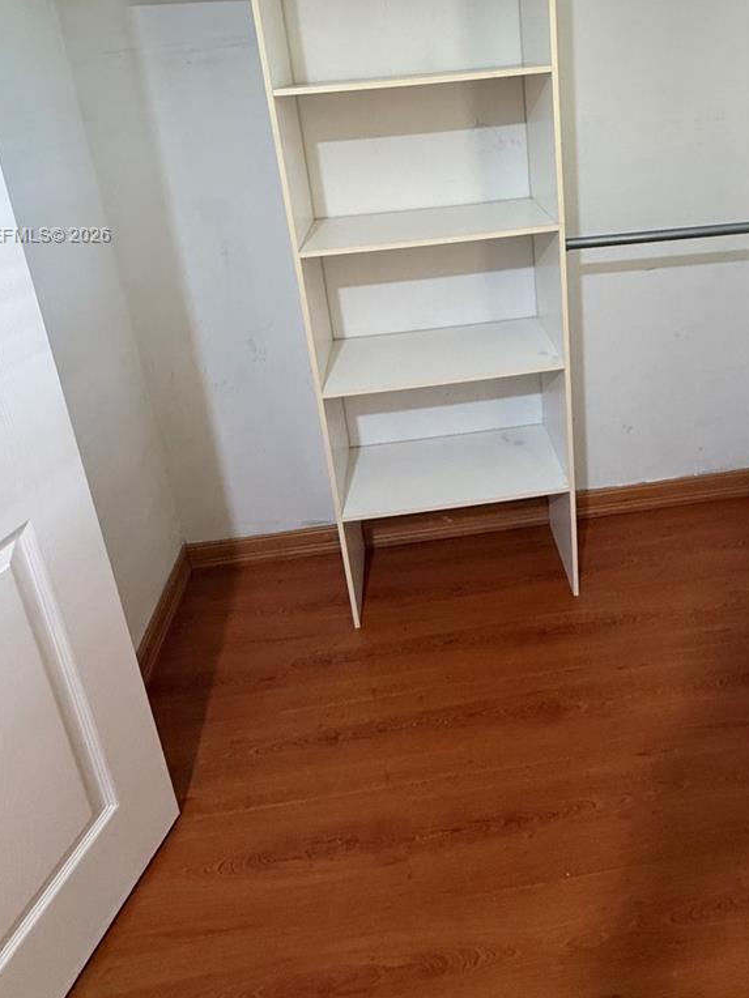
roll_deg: +4.7
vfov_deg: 70.7
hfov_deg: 60.5
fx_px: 635
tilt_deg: -14.9
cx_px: 456
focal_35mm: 22
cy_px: 236
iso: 320
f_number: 2.2
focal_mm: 2.22
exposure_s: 1/68
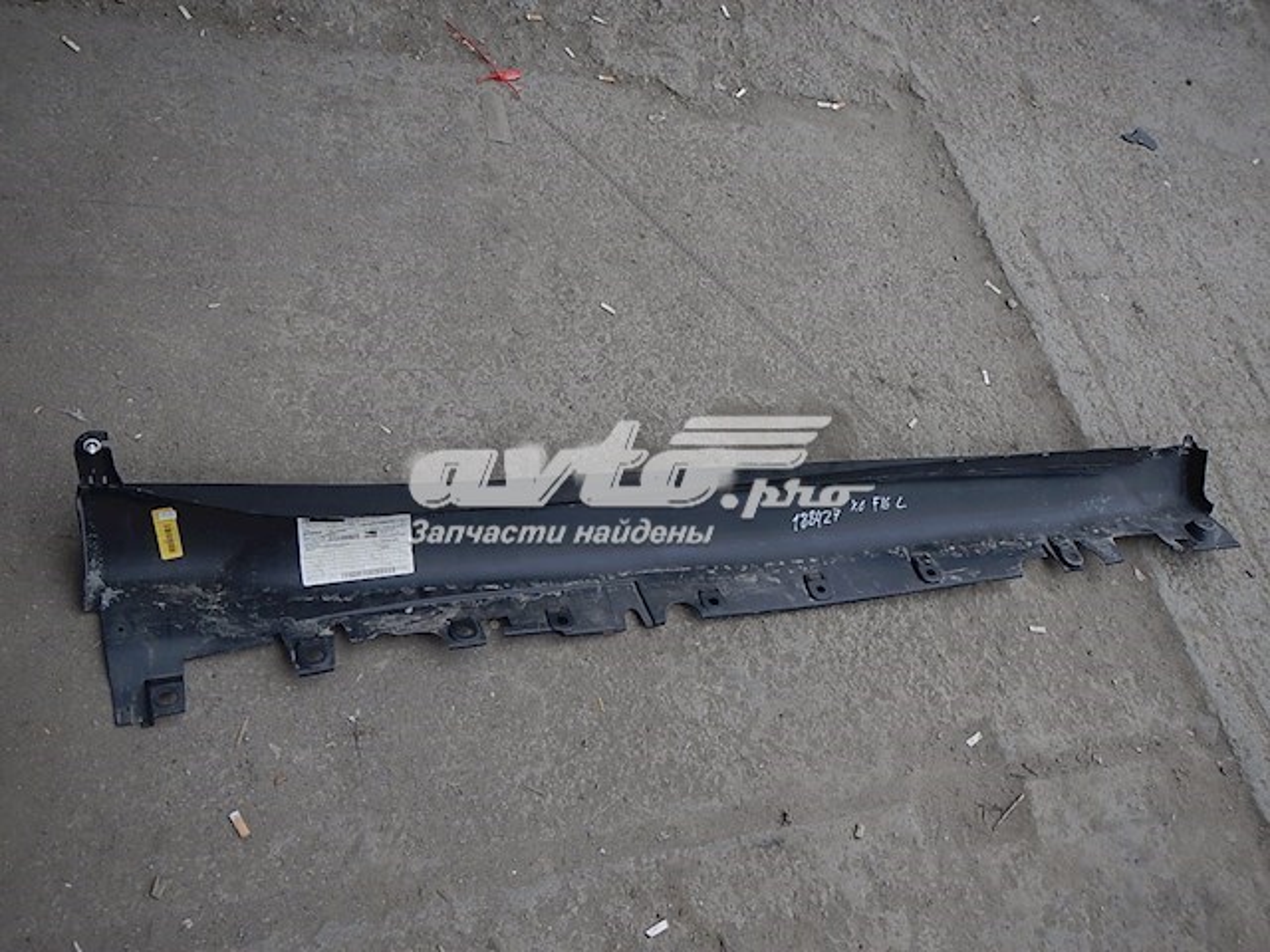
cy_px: 476
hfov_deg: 60.0
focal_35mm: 30
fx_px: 1101
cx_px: 635
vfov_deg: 46.8
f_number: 3.9
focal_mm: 5.5
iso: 125
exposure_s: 1/500
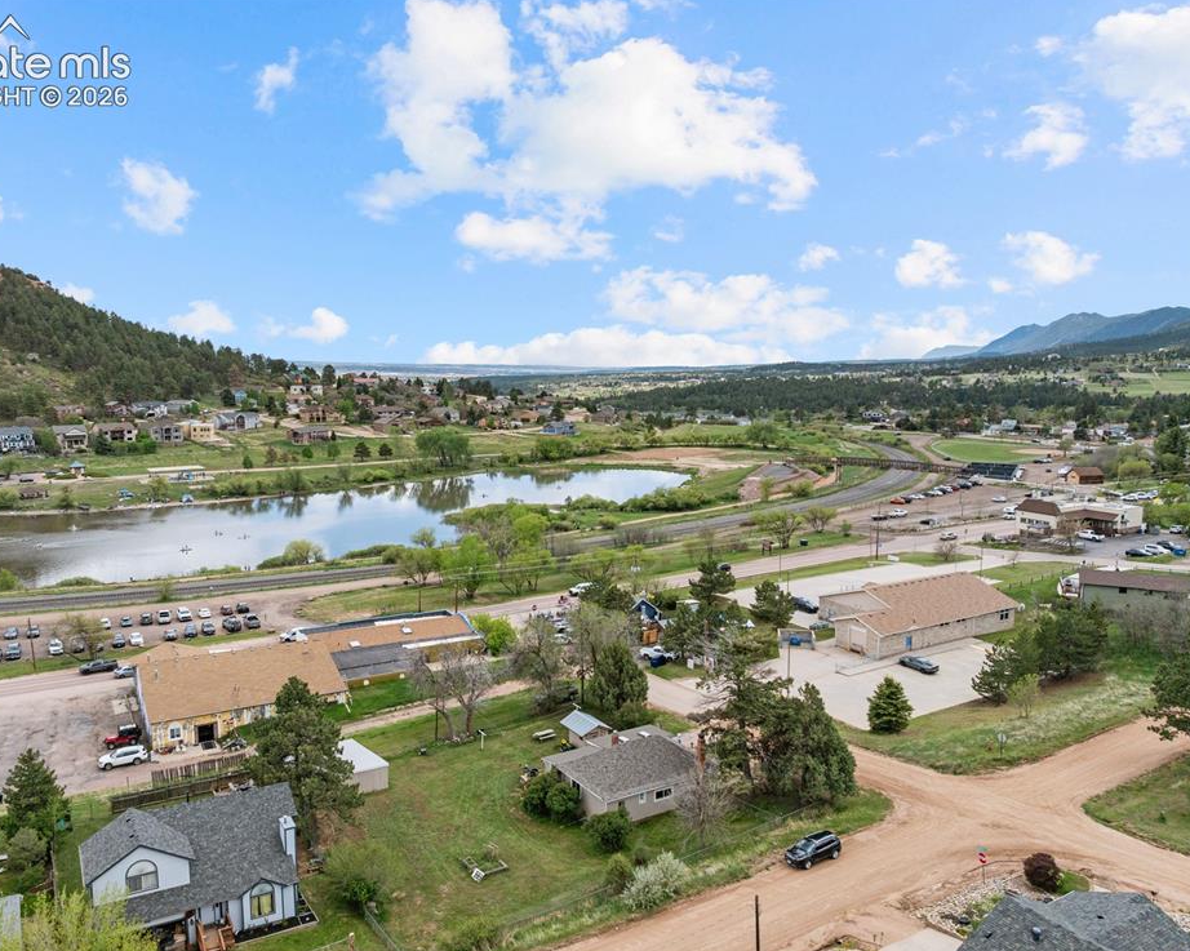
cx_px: 540
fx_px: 915
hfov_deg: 65.9
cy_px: 486
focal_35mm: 26
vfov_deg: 54.9
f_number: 2.8
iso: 400
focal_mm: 12.29
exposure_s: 1/5000
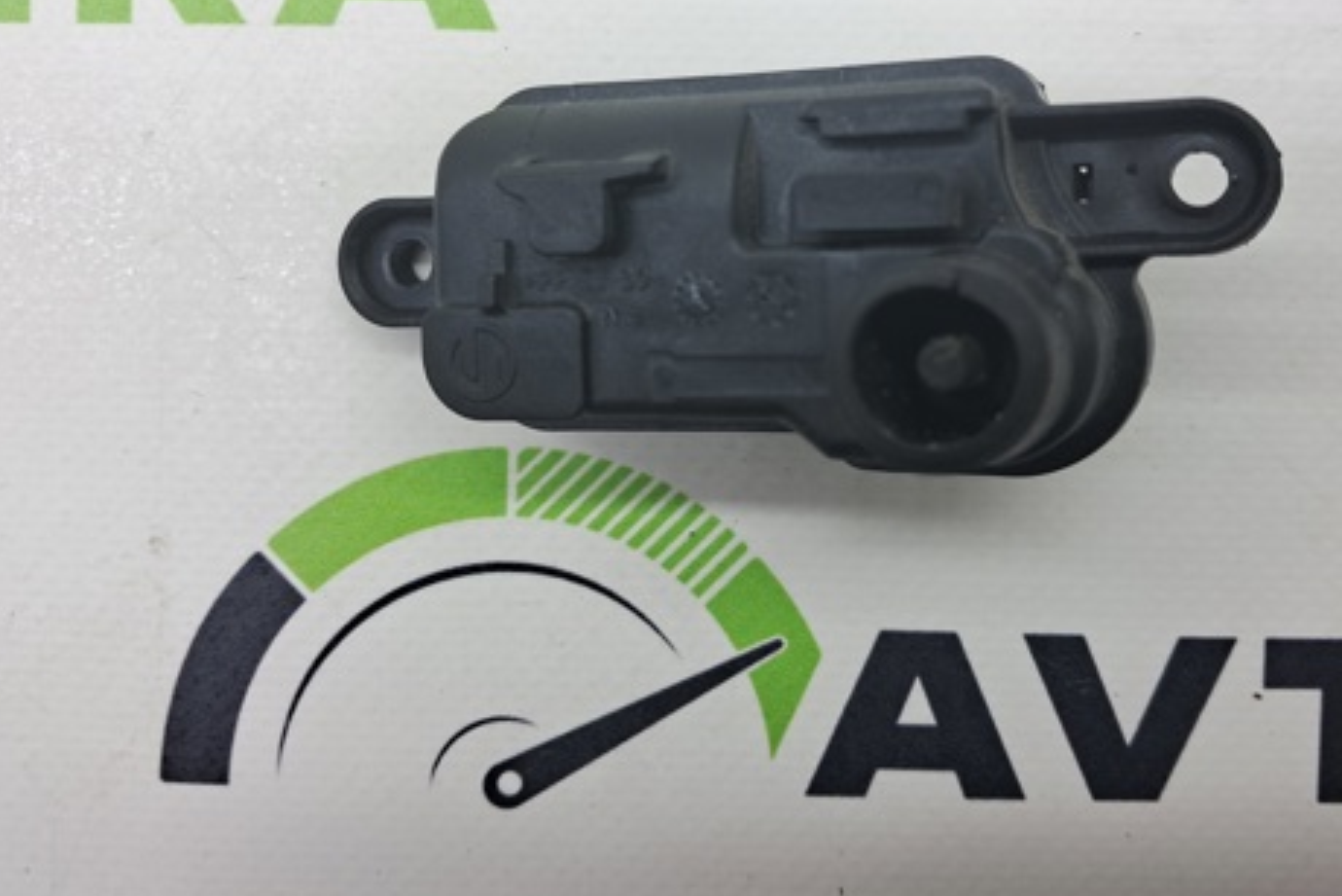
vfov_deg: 33.9
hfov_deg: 49.4
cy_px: 302
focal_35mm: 39
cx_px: 747
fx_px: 1454
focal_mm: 4
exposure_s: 1/50
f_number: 1.8
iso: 50
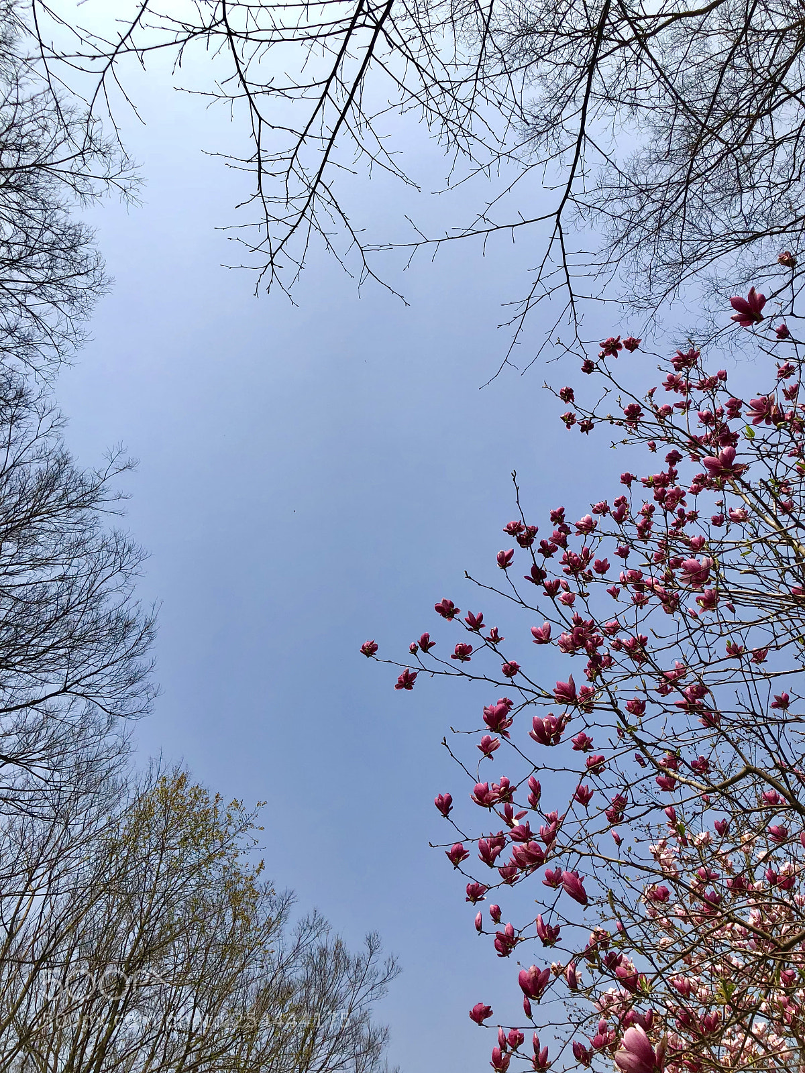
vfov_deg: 63.4
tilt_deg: +56.0
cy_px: 536
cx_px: 402
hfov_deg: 49.7
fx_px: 868
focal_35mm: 28
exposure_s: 1/3690
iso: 25
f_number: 1.8
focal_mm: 4
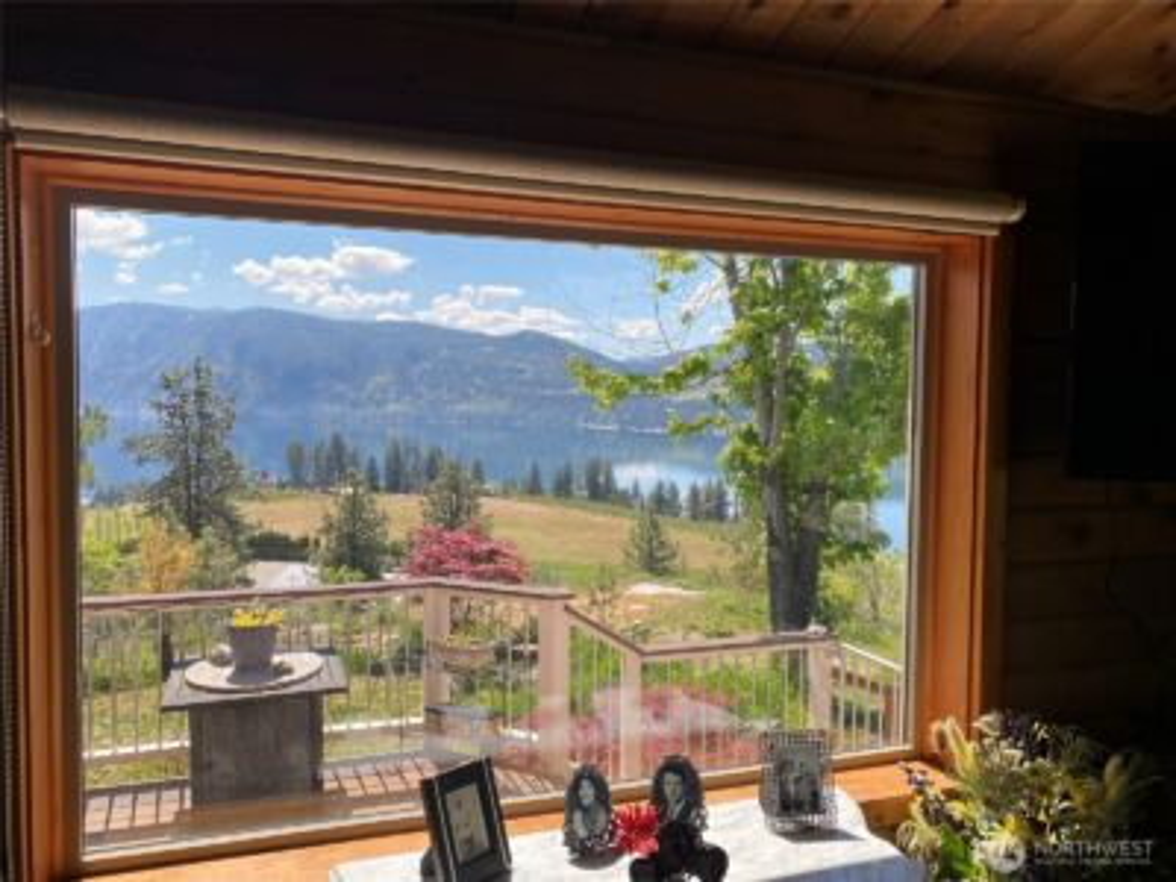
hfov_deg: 67.3
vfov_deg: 53.1
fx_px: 883
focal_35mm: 26
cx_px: 588
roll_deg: -0.7
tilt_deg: -3.1
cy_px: 441
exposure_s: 1/767
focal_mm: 4.25
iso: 32
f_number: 1.8
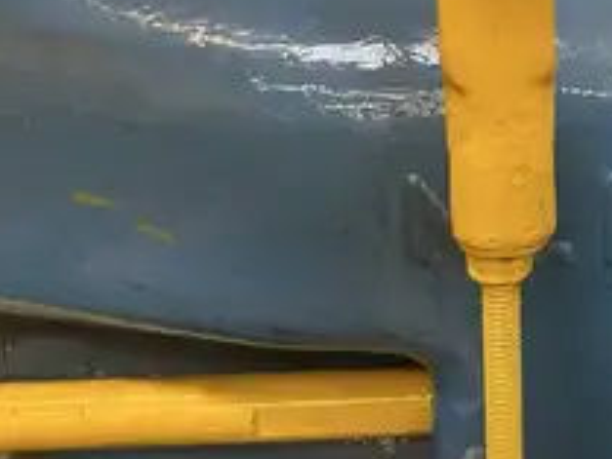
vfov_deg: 31.5
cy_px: 181
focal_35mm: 46
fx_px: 814
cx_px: 559
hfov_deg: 38.2
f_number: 1.8
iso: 500
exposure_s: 1/60
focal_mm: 6.9
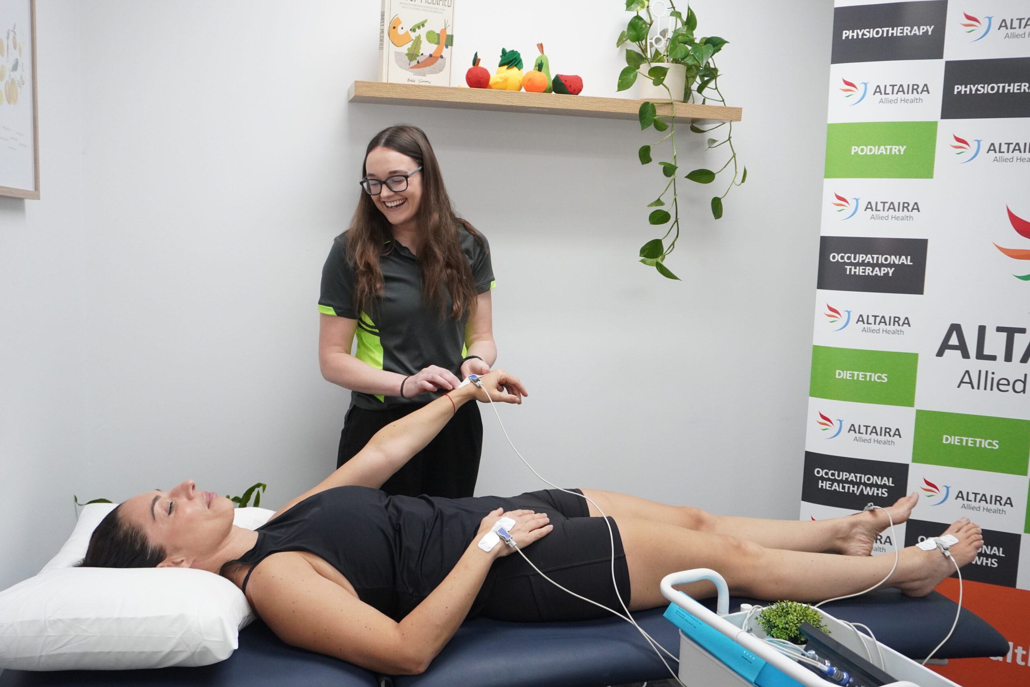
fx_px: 901
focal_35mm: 32
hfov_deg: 59.5
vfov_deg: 41.7
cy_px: 344
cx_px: 515
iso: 1600
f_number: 5
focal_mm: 21
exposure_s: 1/100
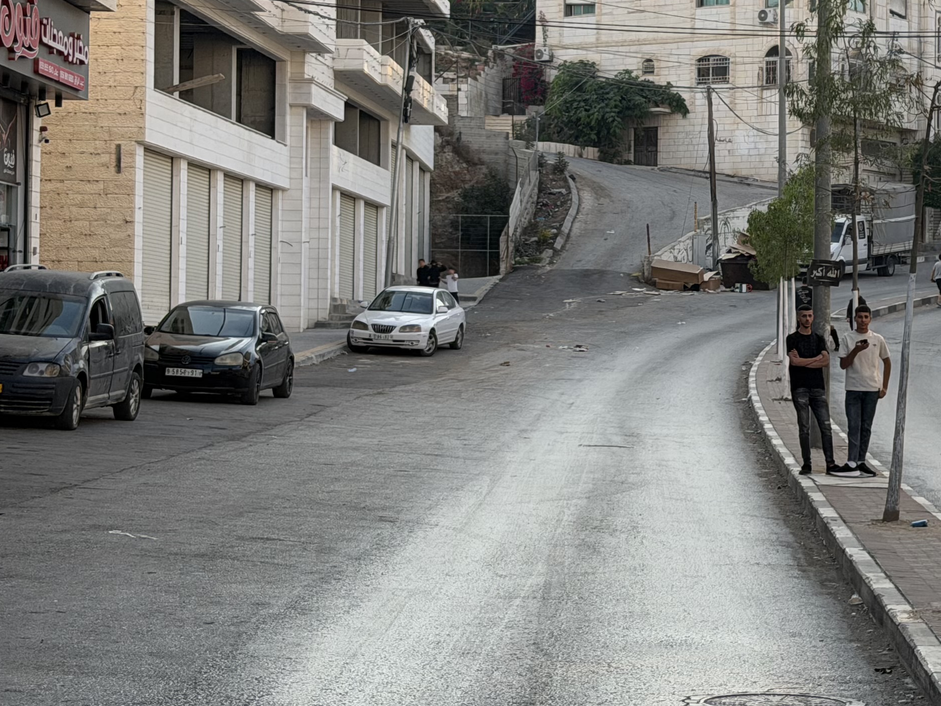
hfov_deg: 18.9
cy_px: 280
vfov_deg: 14.4
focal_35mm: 103
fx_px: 2800
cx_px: 725
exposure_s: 1/1307
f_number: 1.78
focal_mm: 6.76
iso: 80
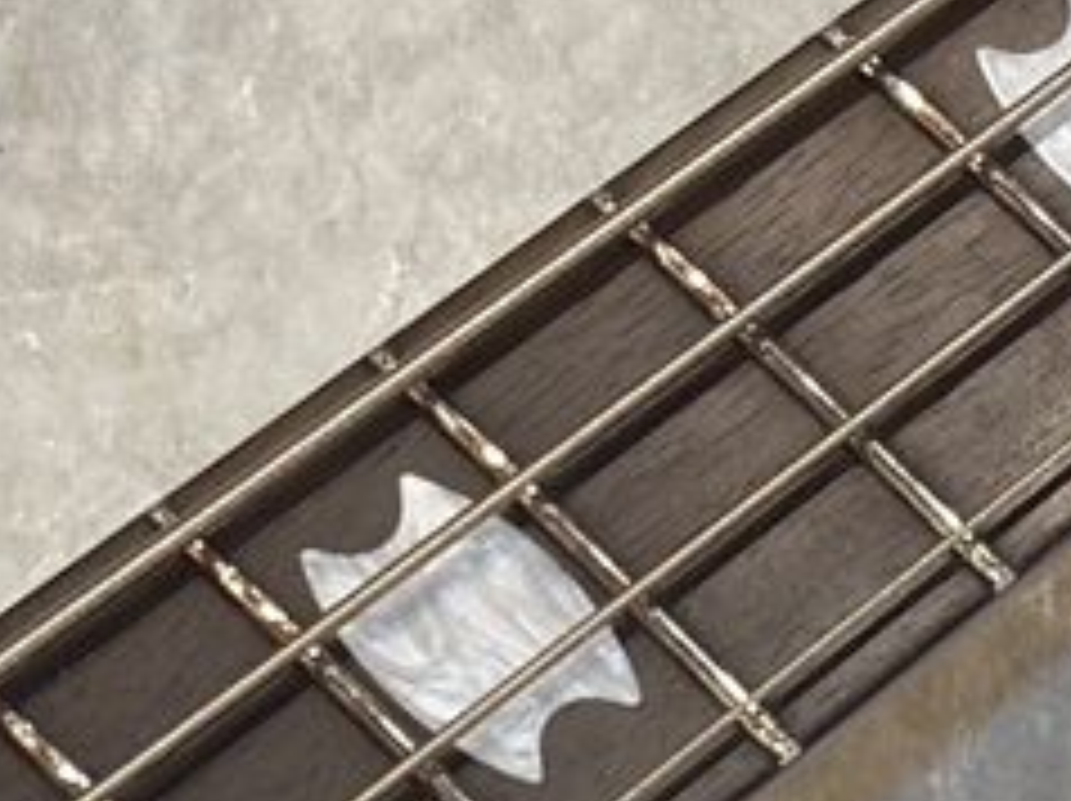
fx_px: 8654
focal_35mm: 280
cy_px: 549
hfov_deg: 7.1
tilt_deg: -55.6
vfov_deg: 5.3
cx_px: 630
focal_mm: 5.96
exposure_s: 1/60
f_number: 1.6
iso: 64
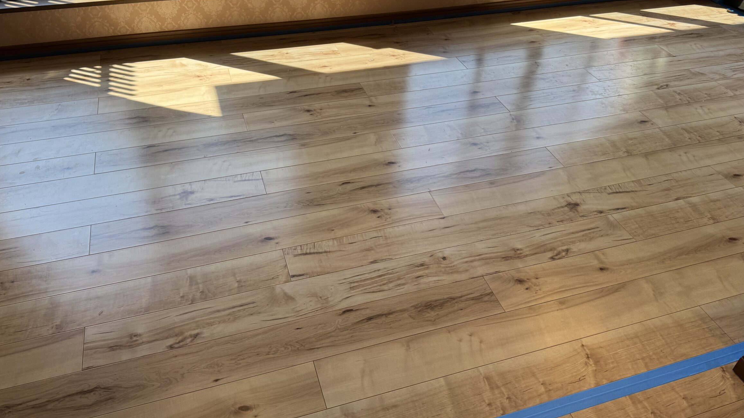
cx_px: 360
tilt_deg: -35.9
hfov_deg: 66.1
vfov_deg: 39.7
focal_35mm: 29
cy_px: 136
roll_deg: -2.3
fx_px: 572
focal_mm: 6.76
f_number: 1.78
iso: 80
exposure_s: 1/454
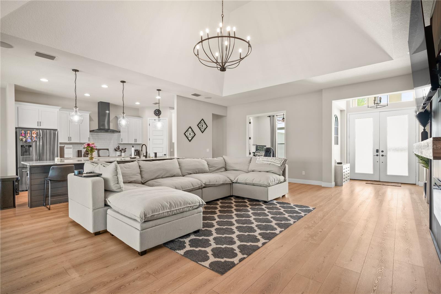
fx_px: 208
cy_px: 147
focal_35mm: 17
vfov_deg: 70.5
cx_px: 220
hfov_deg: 93.3
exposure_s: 1/2.5
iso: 320
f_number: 8
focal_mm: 17
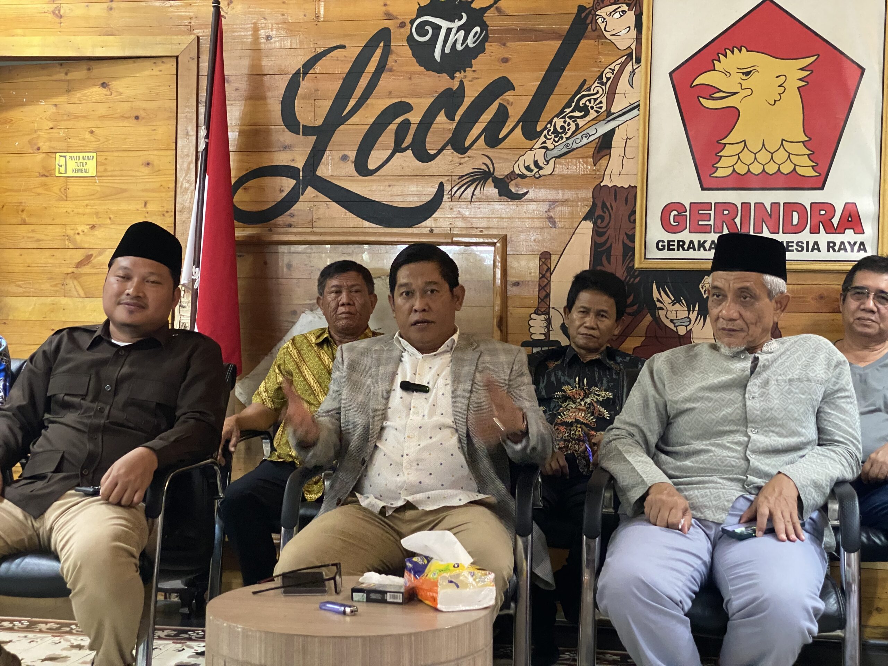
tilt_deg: +1.6
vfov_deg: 28.0
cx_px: 444
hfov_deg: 36.8
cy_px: 333
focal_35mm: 52
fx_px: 1334
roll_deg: -0.5
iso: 640
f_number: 2
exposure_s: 1/33
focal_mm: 6
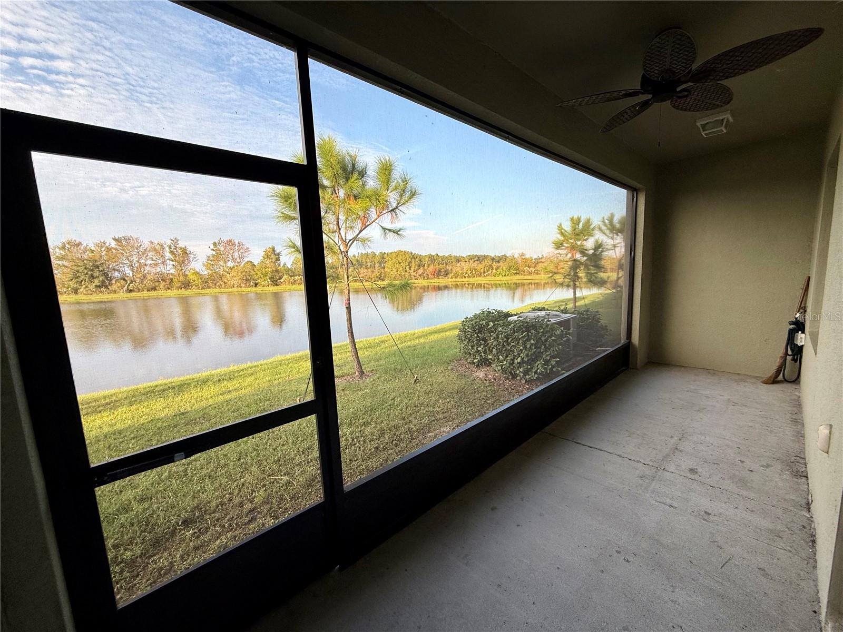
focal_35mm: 14
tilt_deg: -7.1
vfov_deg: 85.7
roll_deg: +1.8
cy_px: 316
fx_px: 341
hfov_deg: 102.1
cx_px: 422
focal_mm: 2.22
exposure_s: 1/205
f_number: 2.2
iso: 50
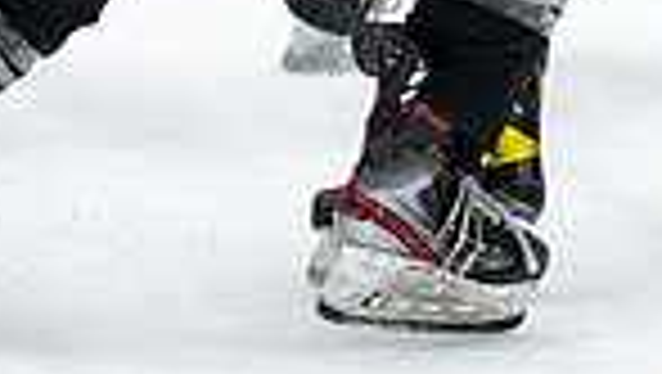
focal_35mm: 627
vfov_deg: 1.9
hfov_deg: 3.4
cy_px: -705
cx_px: 285
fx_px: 11016
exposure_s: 1/640
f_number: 2.8
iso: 2500
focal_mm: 78
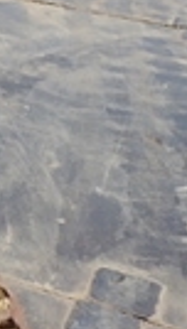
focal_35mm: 109
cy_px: -49
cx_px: -138
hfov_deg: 10.6
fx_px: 955
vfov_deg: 18.7
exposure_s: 1/640
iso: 125
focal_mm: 5
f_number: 4.2
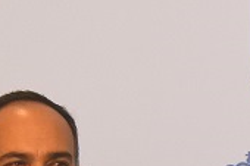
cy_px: 287
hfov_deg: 7.7
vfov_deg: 5.1
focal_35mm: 265
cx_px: 346
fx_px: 1838
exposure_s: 1/200
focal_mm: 30
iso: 800
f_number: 7.1
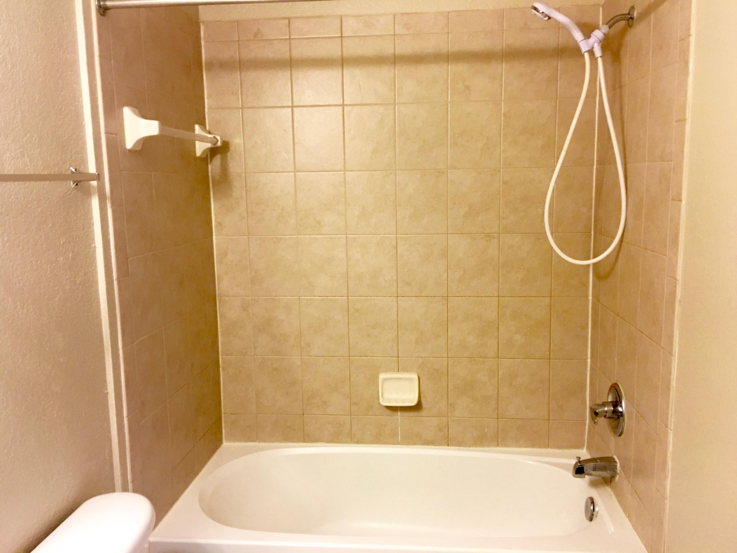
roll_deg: +0.6
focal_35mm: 29
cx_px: 368
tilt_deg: -7.2
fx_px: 617
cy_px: 276
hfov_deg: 61.7
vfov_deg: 48.2
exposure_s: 1/15
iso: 50
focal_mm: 4.15
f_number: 2.2
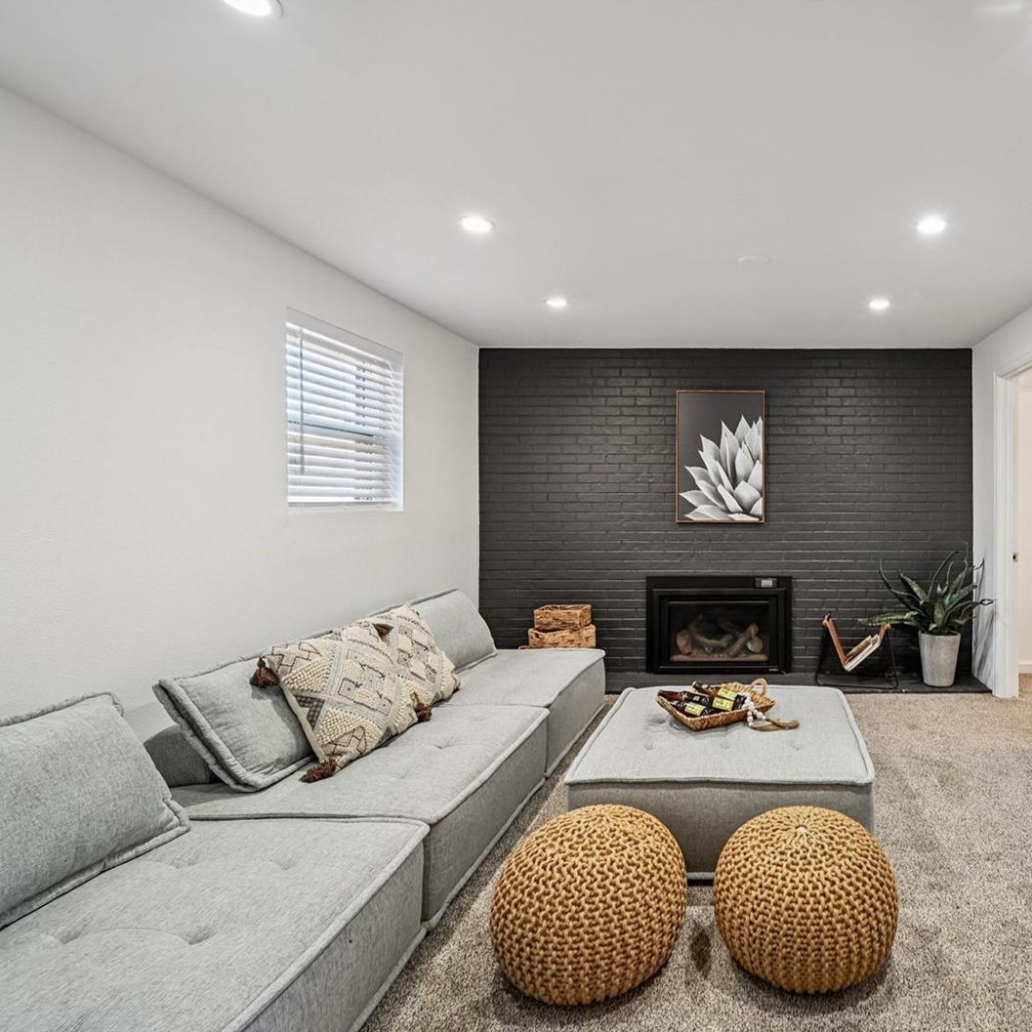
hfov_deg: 75.6
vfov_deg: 80.7
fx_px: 607
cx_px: 759
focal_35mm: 18
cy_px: 517
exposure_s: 1/6
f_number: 10
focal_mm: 14
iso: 400
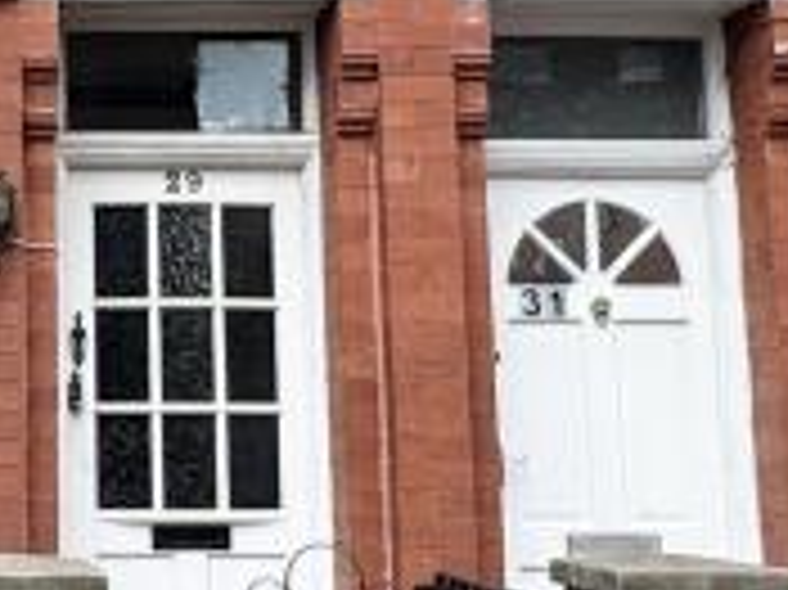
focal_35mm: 82
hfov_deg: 22.4
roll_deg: -0.6
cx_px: -90
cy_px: 95
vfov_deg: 17.8
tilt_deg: +12.4
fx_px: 1865
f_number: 2.2
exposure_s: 1/578
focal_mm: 2.22
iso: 40
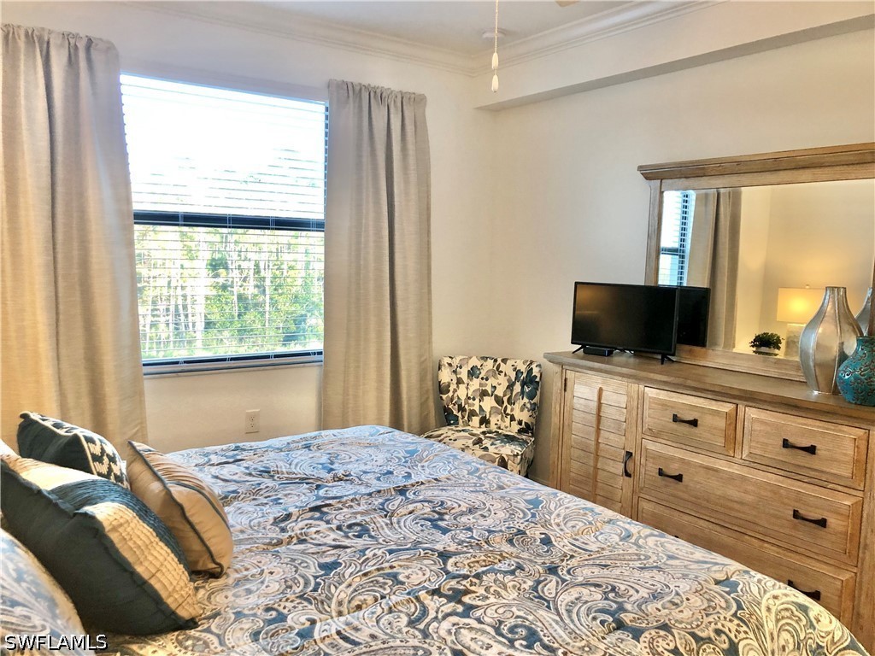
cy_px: 328
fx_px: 708
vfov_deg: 49.7
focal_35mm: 28
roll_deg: -0.4
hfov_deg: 63.4
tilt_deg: -5.1
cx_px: 438
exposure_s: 1/30
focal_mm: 3.99
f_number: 1.8
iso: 32
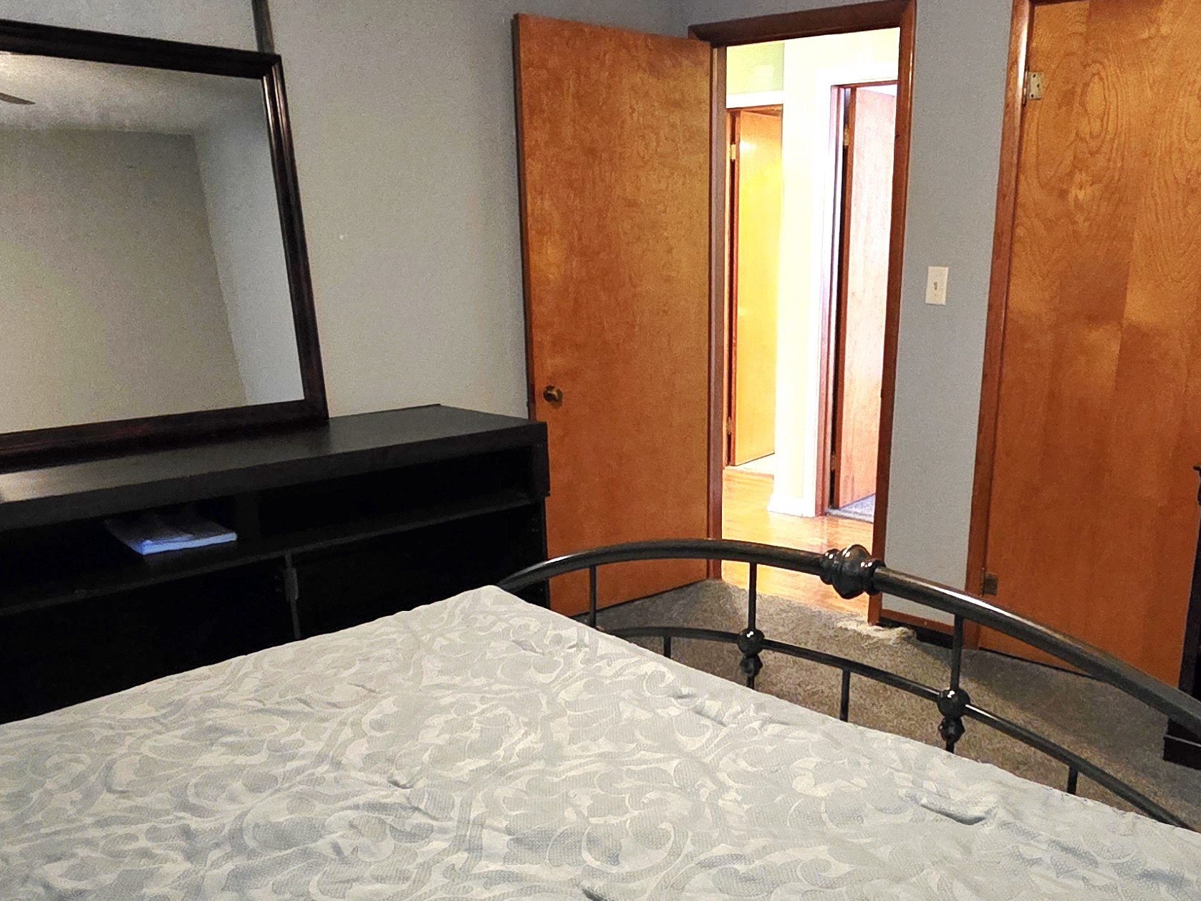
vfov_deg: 44.7
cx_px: 716
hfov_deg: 57.9
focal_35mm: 31
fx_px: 1076
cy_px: 605
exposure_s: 1/40
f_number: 1.9
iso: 1000
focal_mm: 2.2
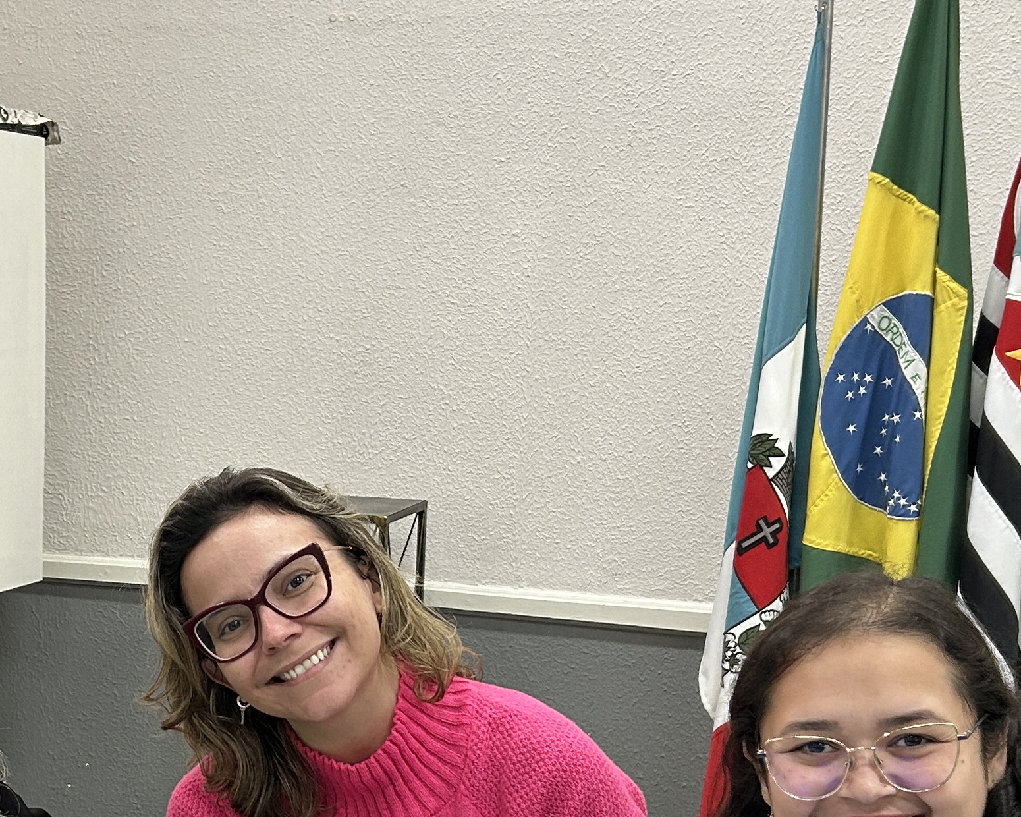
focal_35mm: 66
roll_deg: -1.3
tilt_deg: -10.3
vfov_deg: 22.9
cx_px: 223
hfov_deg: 28.2
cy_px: 622
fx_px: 1994
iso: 125
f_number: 1.5
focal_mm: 5.7
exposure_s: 1/60
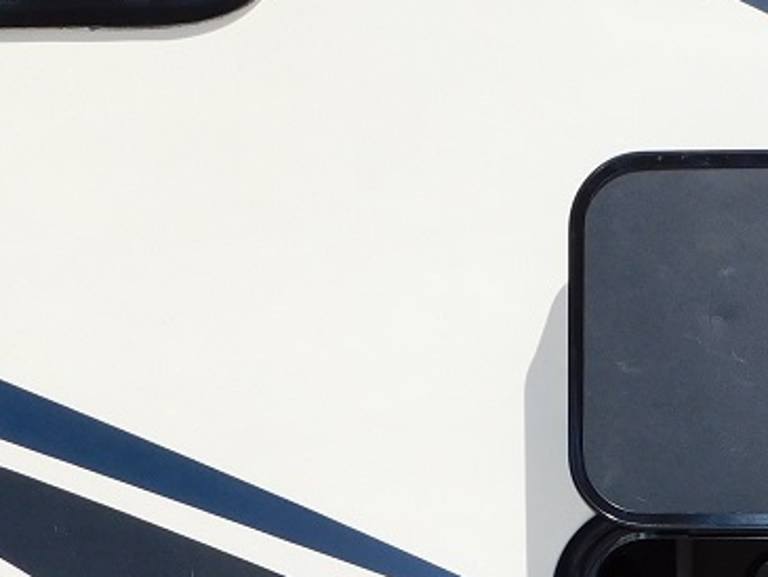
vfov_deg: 22.5
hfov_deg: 28.2
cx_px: 825
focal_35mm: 63
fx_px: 1398
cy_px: 558
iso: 125
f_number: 3
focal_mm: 4
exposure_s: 1/1250
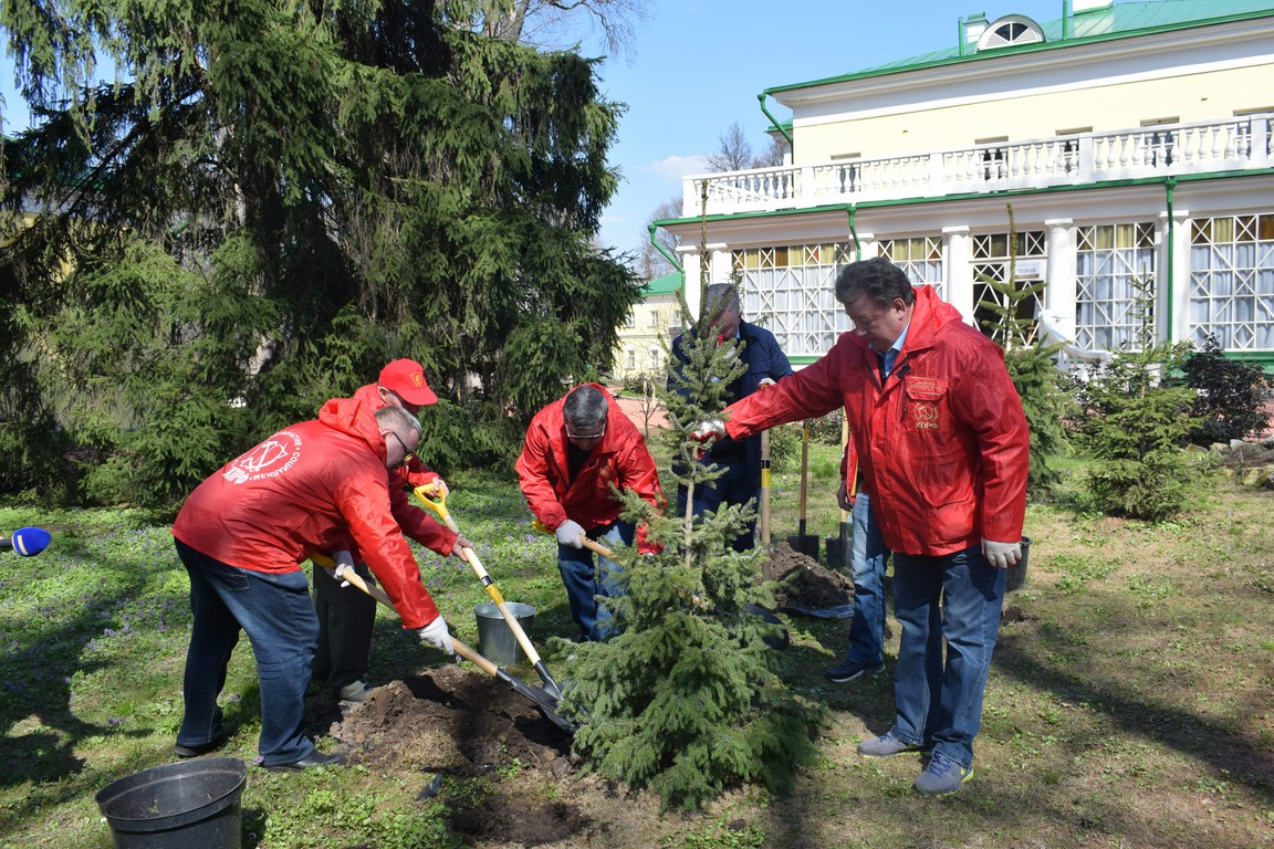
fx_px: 1062
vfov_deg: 43.6
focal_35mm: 30
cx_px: 637
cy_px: 424
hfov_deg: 61.9
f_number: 9
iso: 200
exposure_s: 1/320
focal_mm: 20
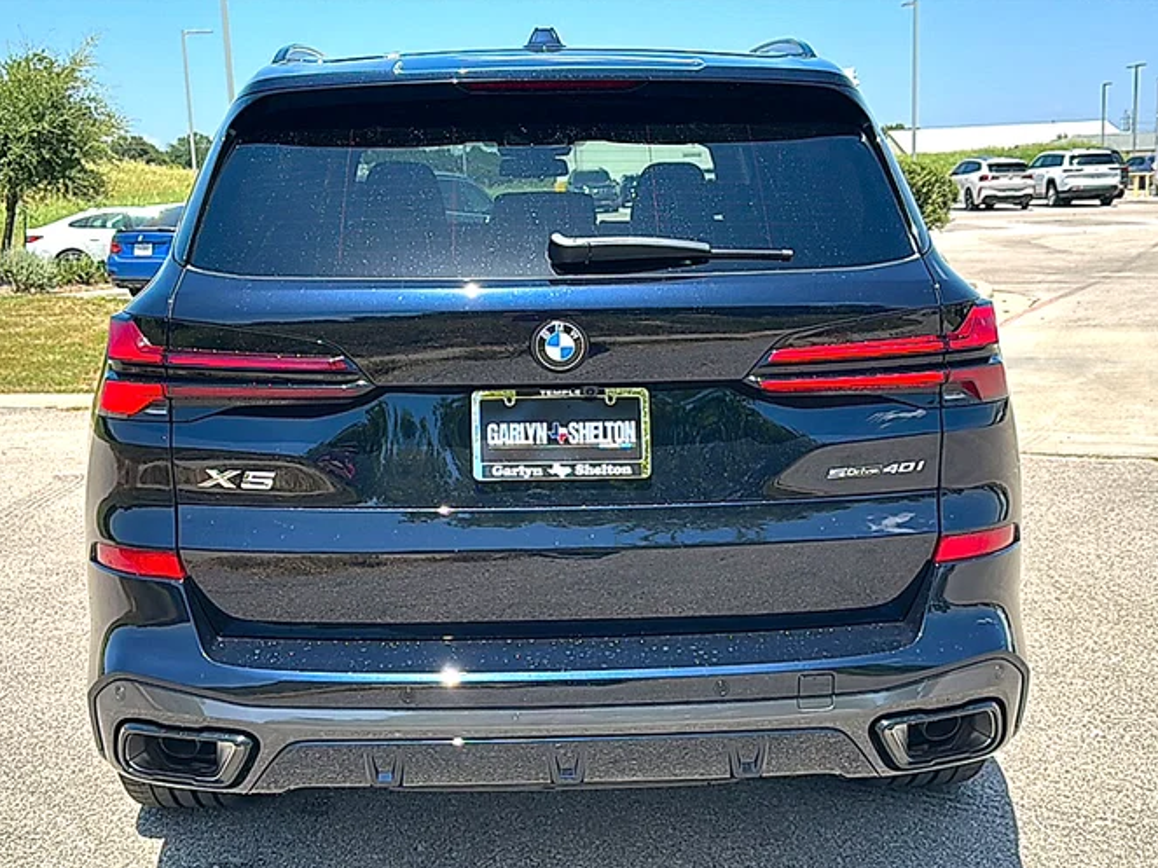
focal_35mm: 38
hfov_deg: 49.0
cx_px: 569
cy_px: 455
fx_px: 1271
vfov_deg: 37.7
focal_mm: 6.86
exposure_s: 1/3497
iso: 80
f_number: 1.78
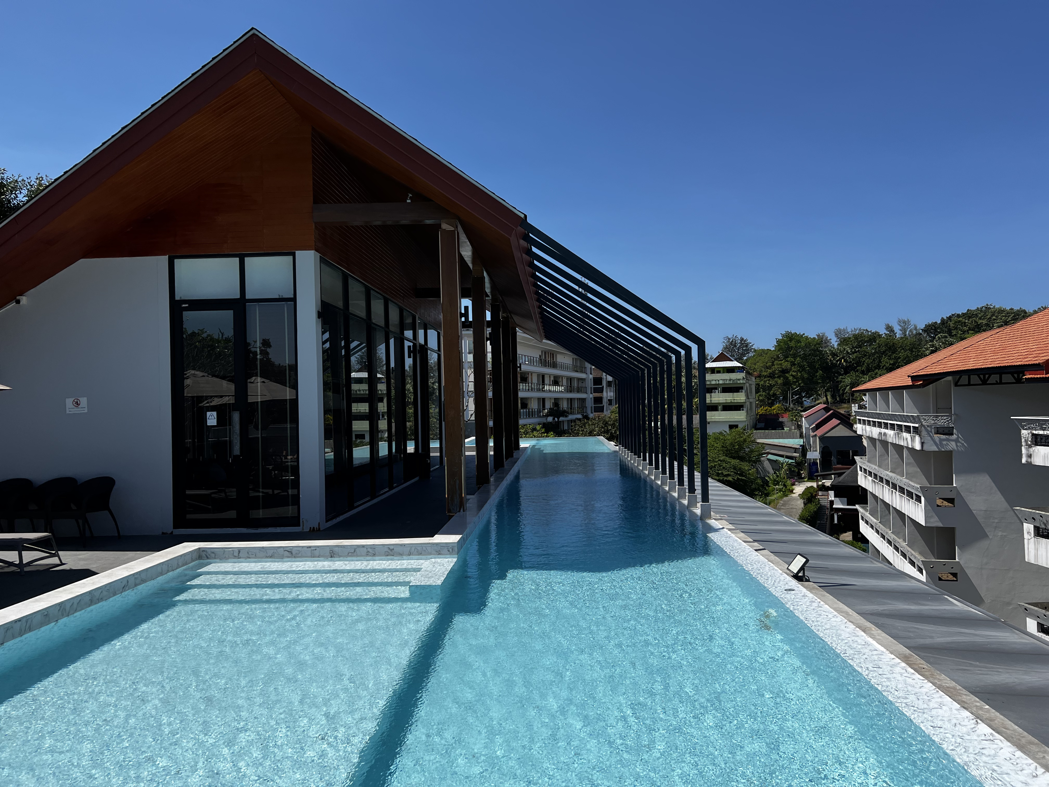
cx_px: 524
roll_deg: +1.4
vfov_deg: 53.1
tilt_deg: +0.5
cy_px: 394
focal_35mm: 26
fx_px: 788
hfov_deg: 67.3
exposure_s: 1/5319
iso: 50
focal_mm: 5.7
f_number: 1.5
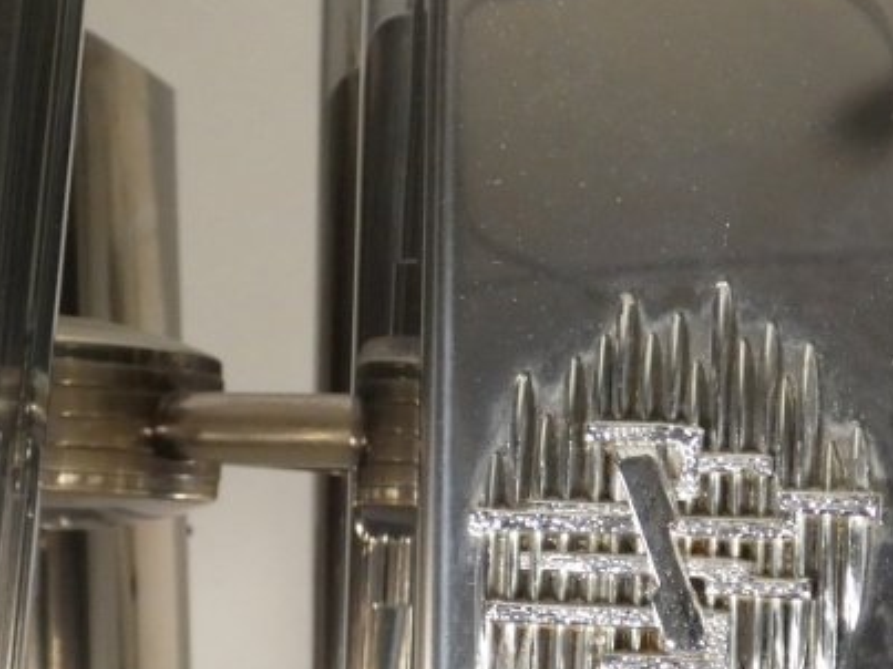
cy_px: 547
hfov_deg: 22.0
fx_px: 2295
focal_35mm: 89
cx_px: 374
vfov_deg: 16.5
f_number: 3.4
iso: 640
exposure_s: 1/125
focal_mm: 6.2
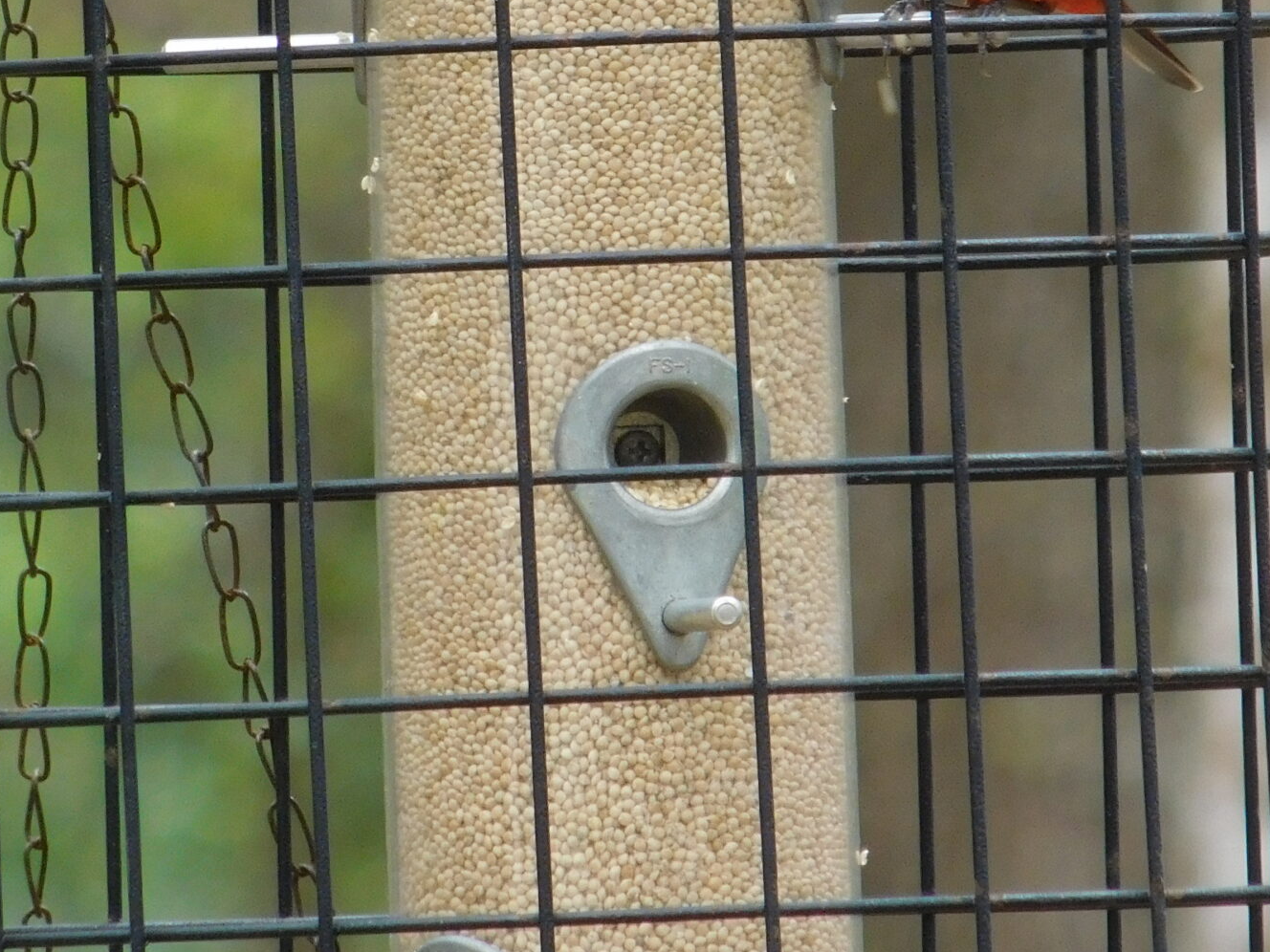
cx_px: 575
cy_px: 51
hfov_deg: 1.2
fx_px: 60462
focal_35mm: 1648
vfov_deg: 0.9
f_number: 6.5
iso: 250
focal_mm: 152
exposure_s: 1/125
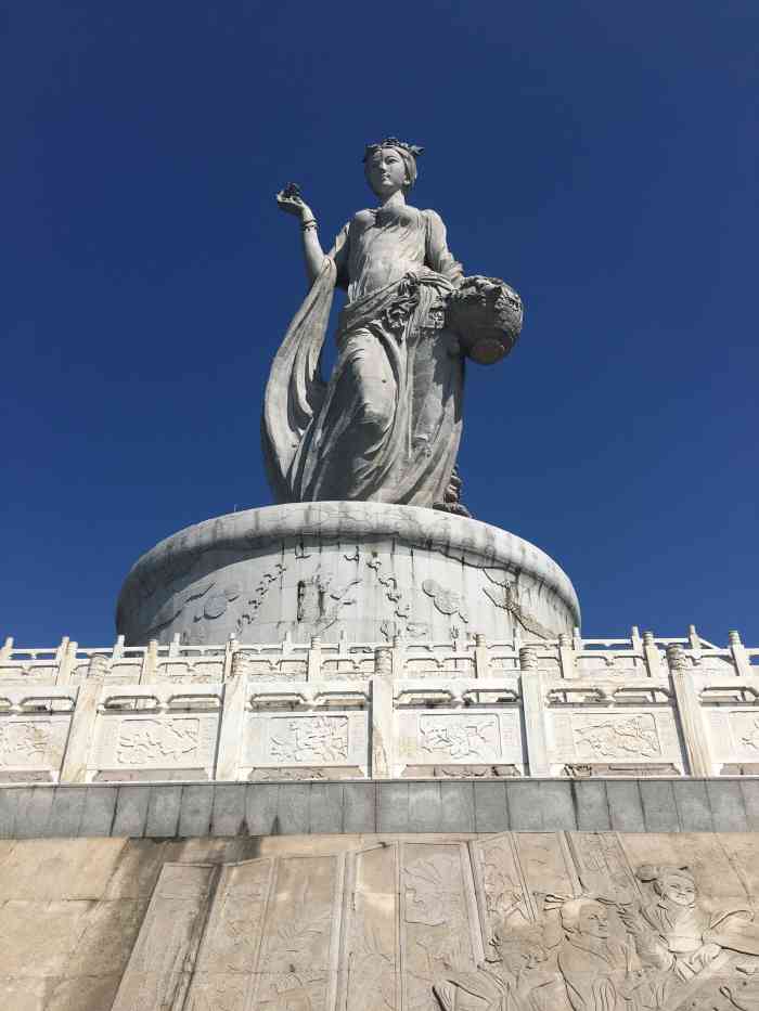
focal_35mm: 29
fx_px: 848
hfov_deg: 48.2
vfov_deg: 61.7
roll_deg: -1.3
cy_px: 506
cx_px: 380
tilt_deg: +32.0
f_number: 2.2
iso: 25
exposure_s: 1/3205
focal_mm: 4.15
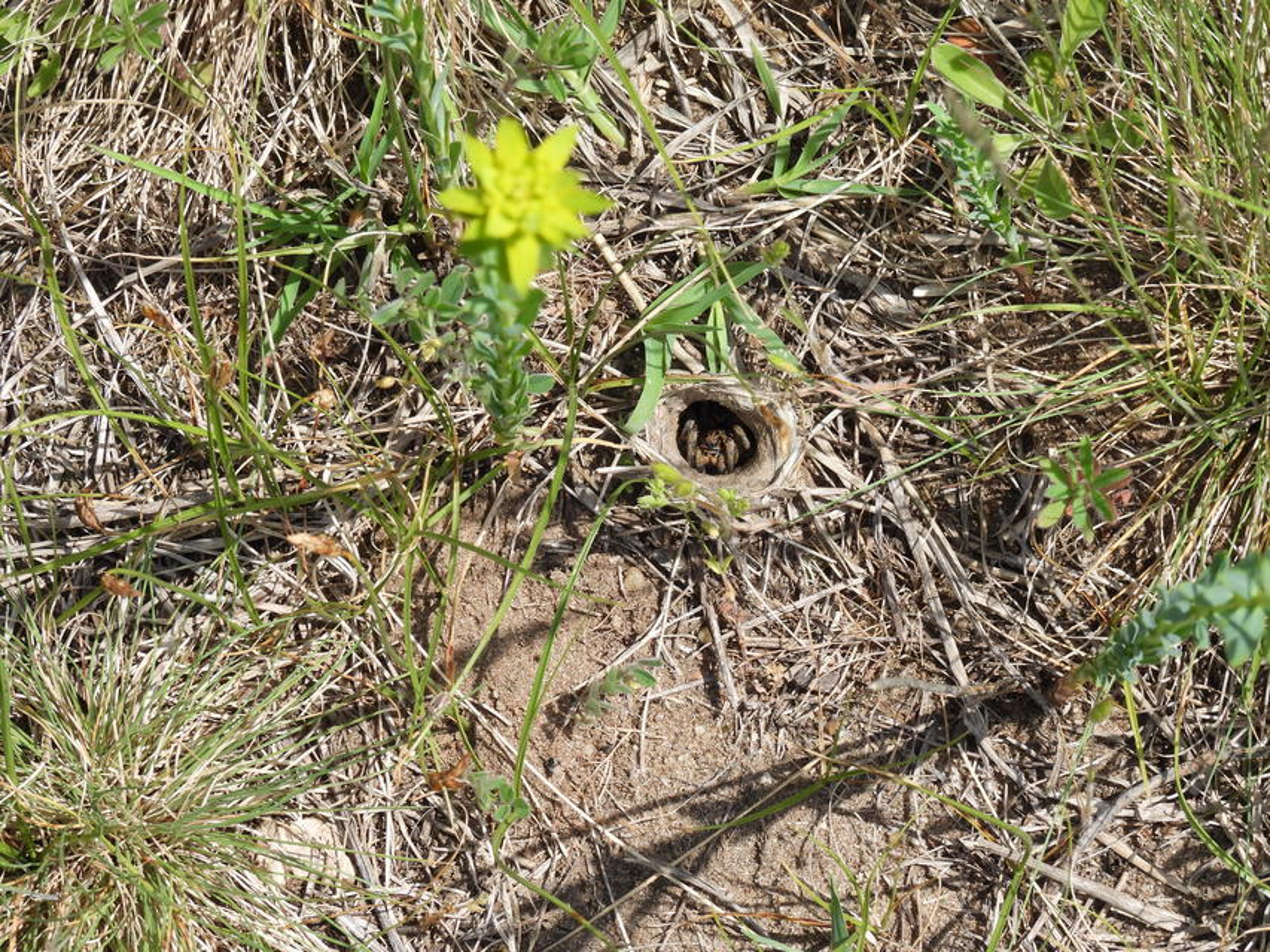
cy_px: 476
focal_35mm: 200
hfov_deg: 9.9
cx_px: 635
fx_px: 7339
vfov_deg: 7.4
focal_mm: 35.7
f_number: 6.3
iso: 100
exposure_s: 1/320
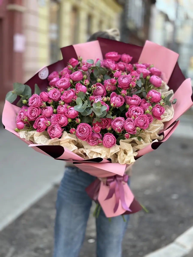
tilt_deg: -11.9
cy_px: 128
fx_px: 357
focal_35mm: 48
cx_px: 96
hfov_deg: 30.3
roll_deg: -3.2
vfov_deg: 39.7
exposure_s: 1/237
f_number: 1.78
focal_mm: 6.76
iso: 100
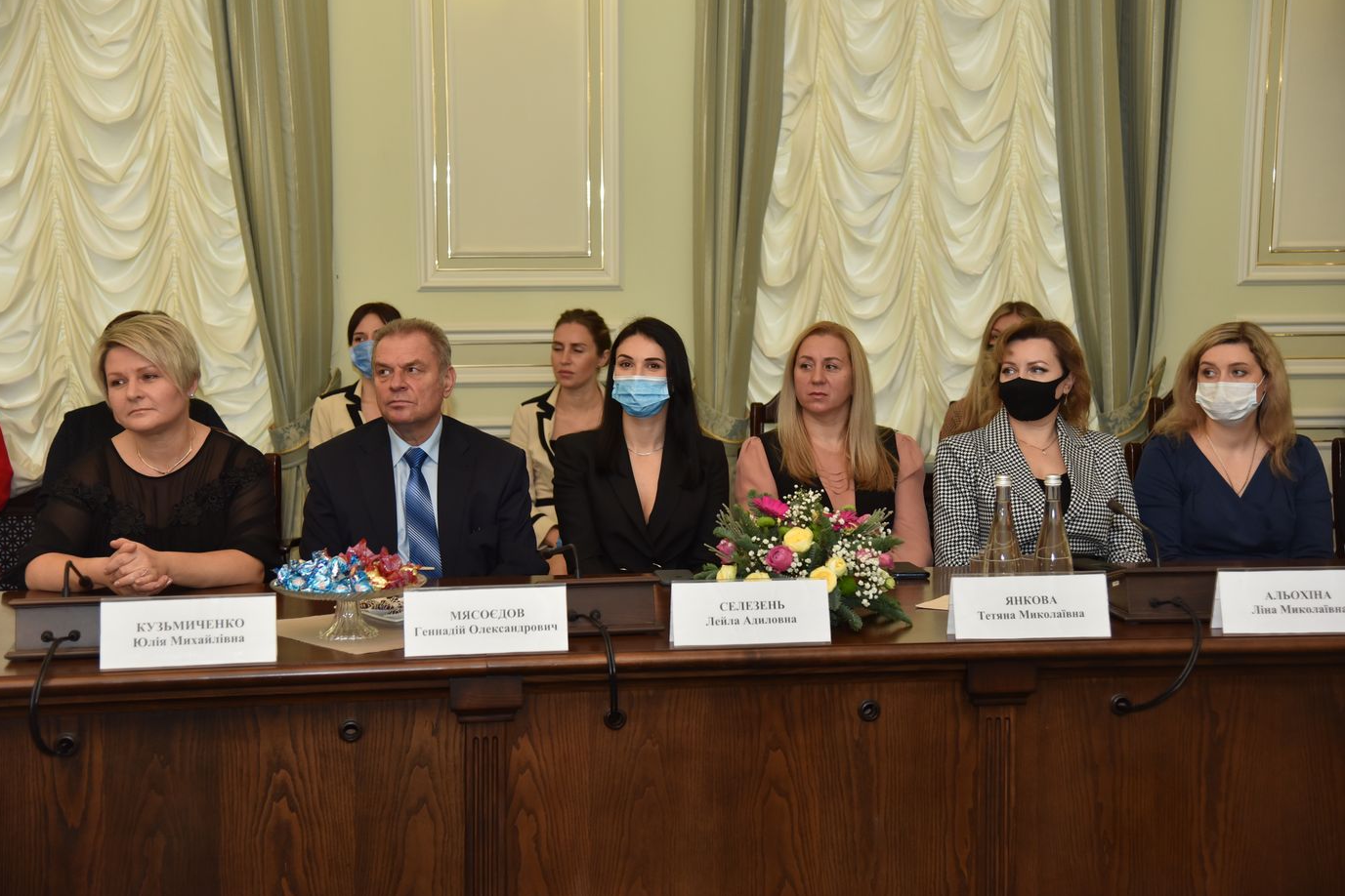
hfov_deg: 33.9
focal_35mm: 59
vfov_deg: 23.0
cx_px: 662
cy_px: 452
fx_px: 2204
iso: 800
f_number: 4
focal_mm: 58
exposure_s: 1/200
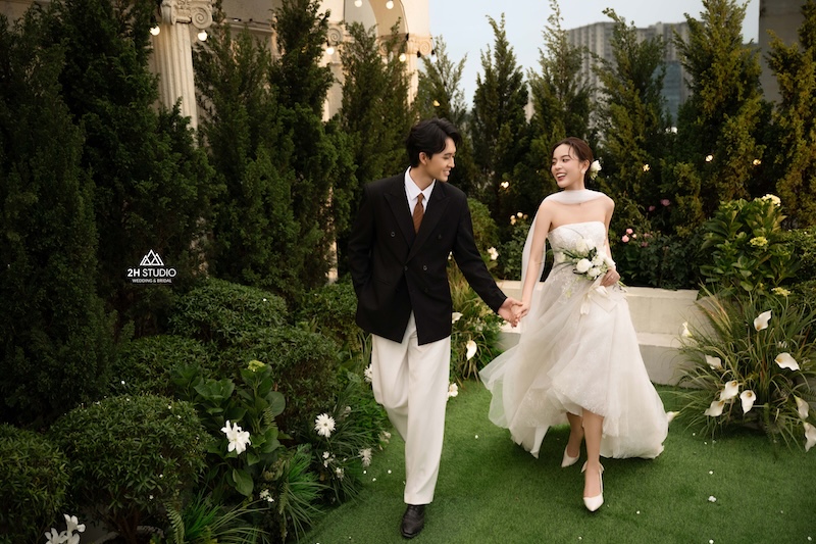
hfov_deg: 55.1
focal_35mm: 34
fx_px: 782
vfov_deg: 38.3
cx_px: 408
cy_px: 272
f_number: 2.8
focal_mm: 34.5
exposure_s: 1/320
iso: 640
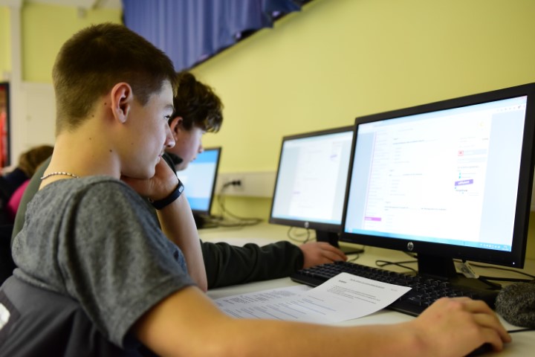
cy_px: 178
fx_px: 535
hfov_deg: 53.1
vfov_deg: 36.9
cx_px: 268
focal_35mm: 36
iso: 1000
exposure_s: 1/160
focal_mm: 24
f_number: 1.8
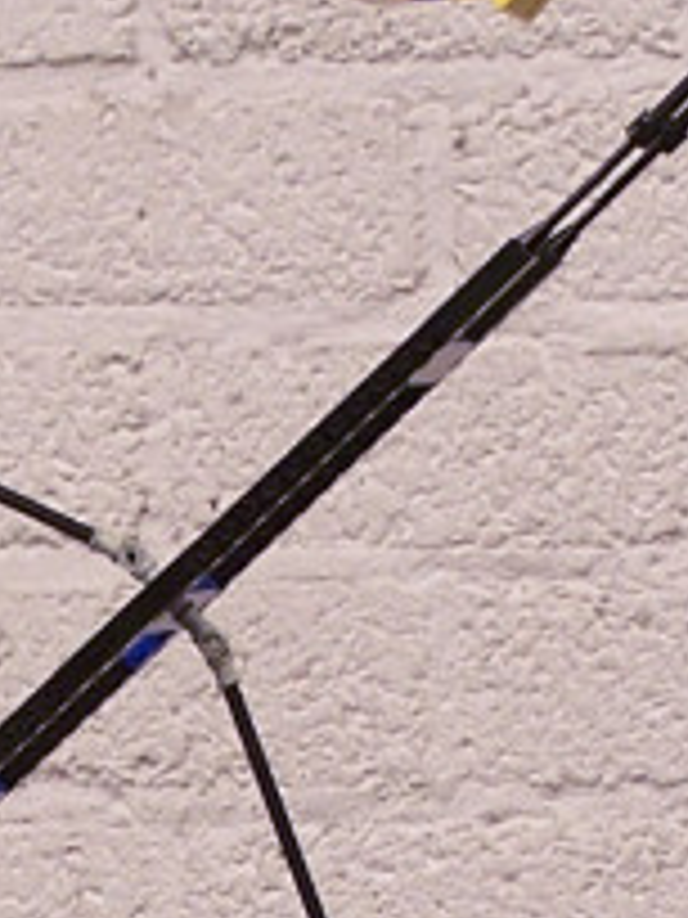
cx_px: -234
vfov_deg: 5.2
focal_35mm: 376
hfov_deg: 3.9
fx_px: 9964
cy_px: 1350
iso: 80
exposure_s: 1/4
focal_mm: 12.4
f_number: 3.2
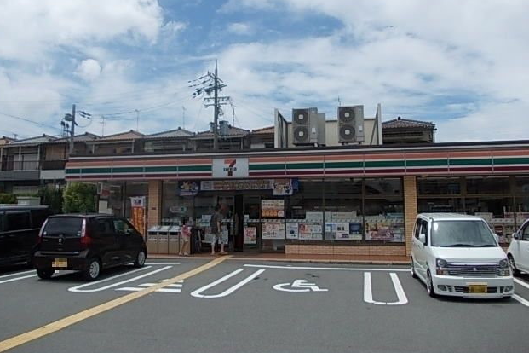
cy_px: 155
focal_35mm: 30
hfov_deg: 61.9
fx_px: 441
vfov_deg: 43.5
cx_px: 263
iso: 80
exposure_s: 1/800
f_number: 5.4
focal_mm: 4
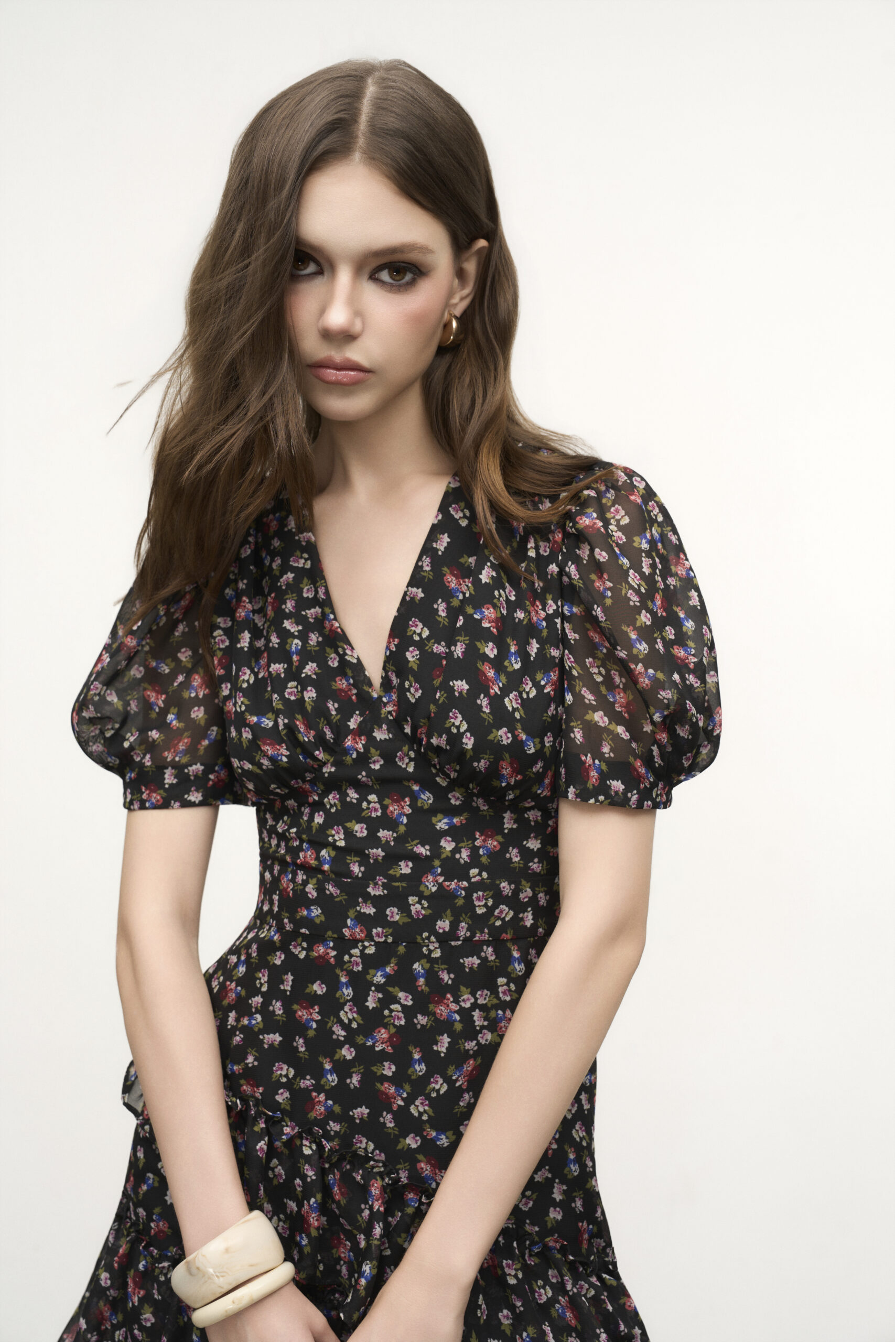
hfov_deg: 28.1
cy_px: 671
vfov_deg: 41.1
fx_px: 1790
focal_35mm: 48
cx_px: 448
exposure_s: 1/200
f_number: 6.3
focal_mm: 48
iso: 125
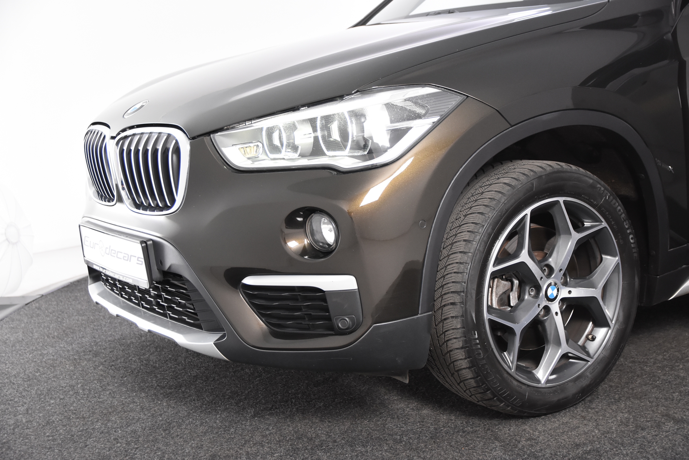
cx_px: 344
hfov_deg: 38.9
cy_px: 230
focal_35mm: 51
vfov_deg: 26.5
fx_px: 976
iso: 1600
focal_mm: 34
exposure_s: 1/60
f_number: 4
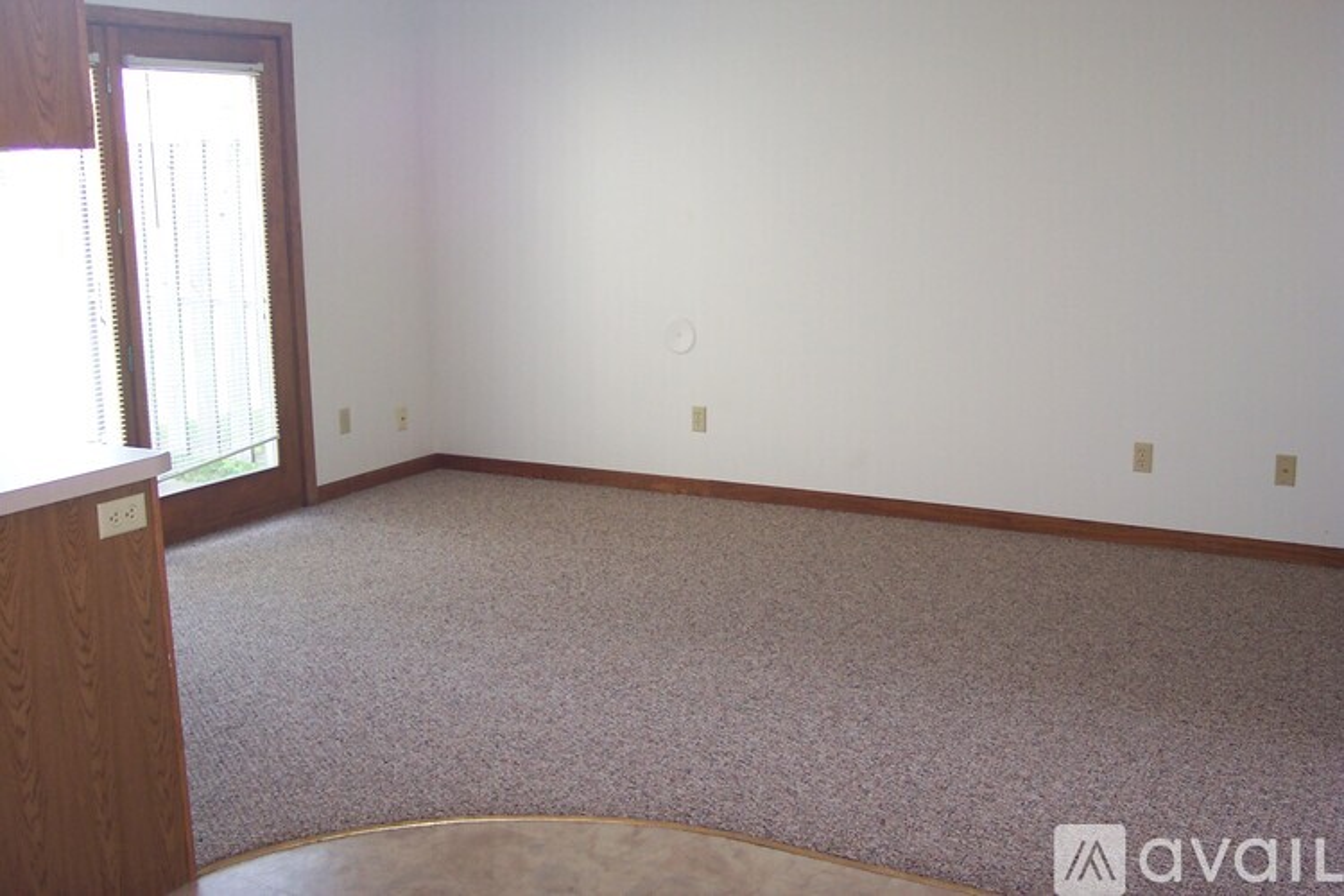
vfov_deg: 35.1
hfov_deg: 50.7
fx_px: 1419
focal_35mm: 38
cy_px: 448
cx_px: 672
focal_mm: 8
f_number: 2.8
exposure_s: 1/60
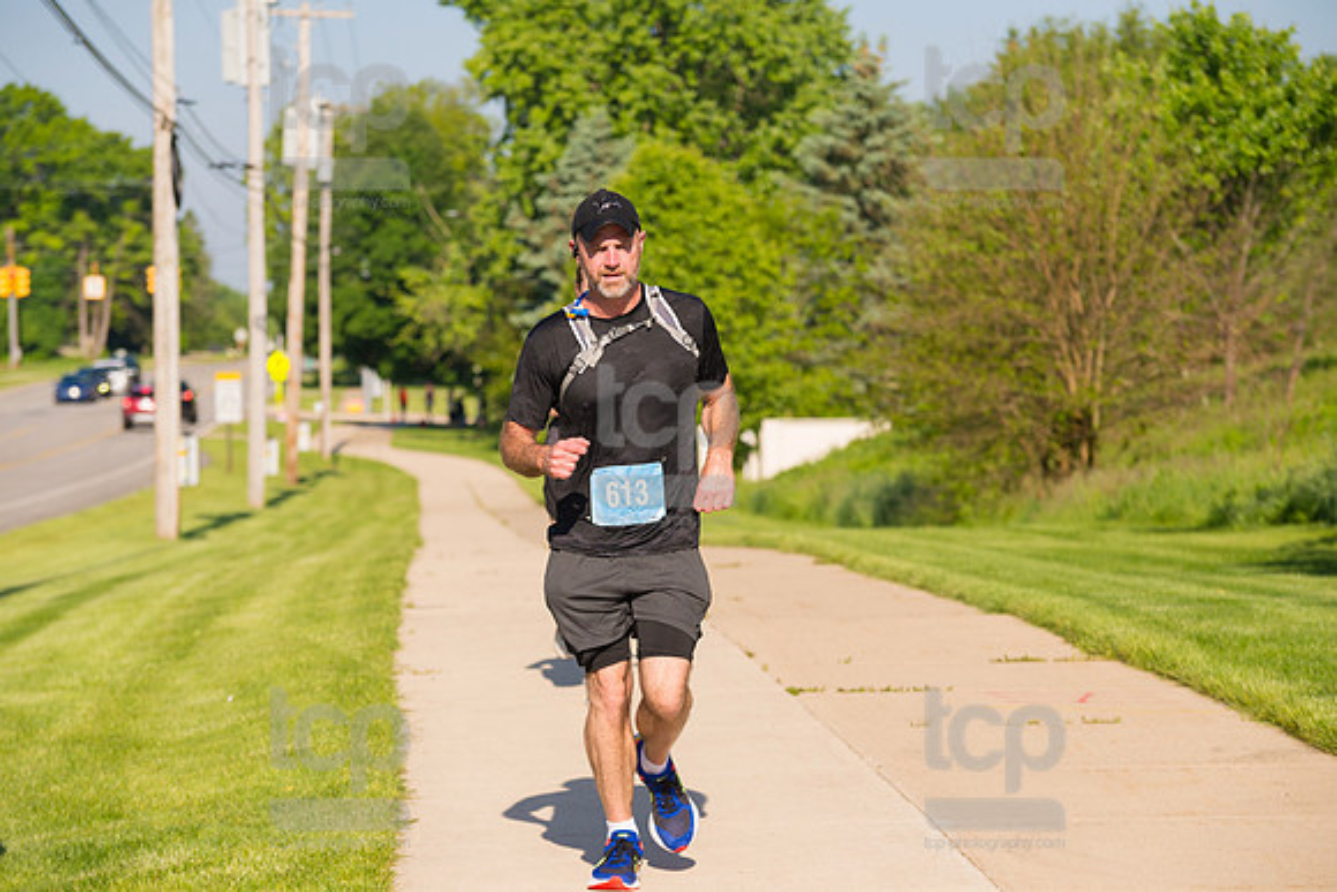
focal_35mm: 120
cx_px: 668
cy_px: 446
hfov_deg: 17.1
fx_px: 4458
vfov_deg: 11.4
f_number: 5.6
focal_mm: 120
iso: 400
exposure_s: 1/2000
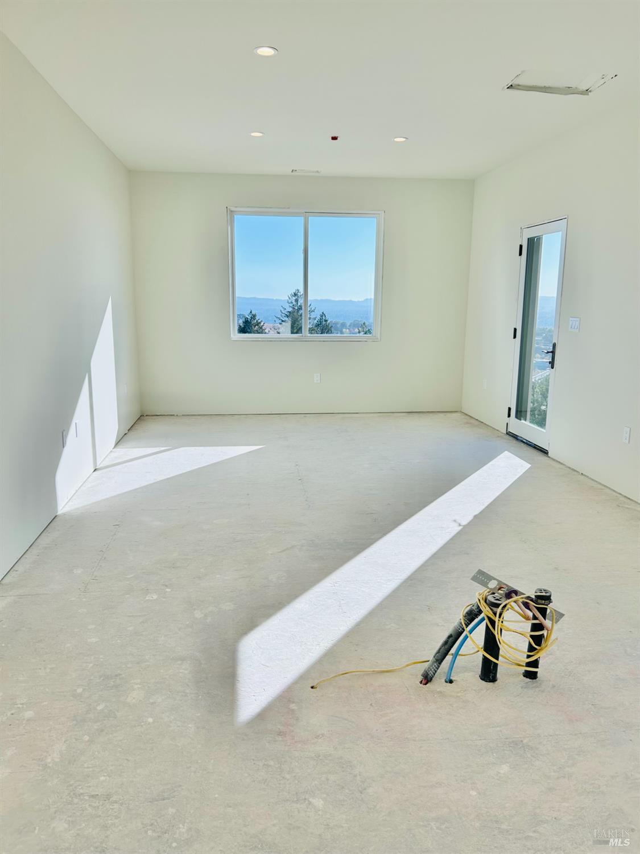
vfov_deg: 67.3
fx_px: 641
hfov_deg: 53.1
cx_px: 320
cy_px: 427
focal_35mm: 26
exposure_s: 1/1553
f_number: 1.5
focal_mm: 5.7
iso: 50
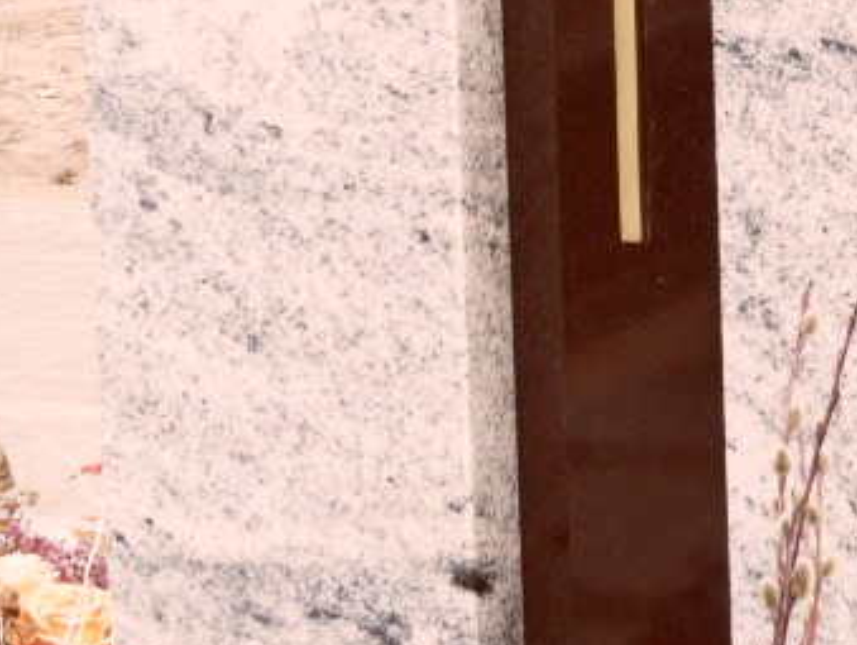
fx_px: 4486
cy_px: -172
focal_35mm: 181
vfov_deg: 8.1
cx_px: 1072
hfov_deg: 10.7
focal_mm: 10.3
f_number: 4
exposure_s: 1/180
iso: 80
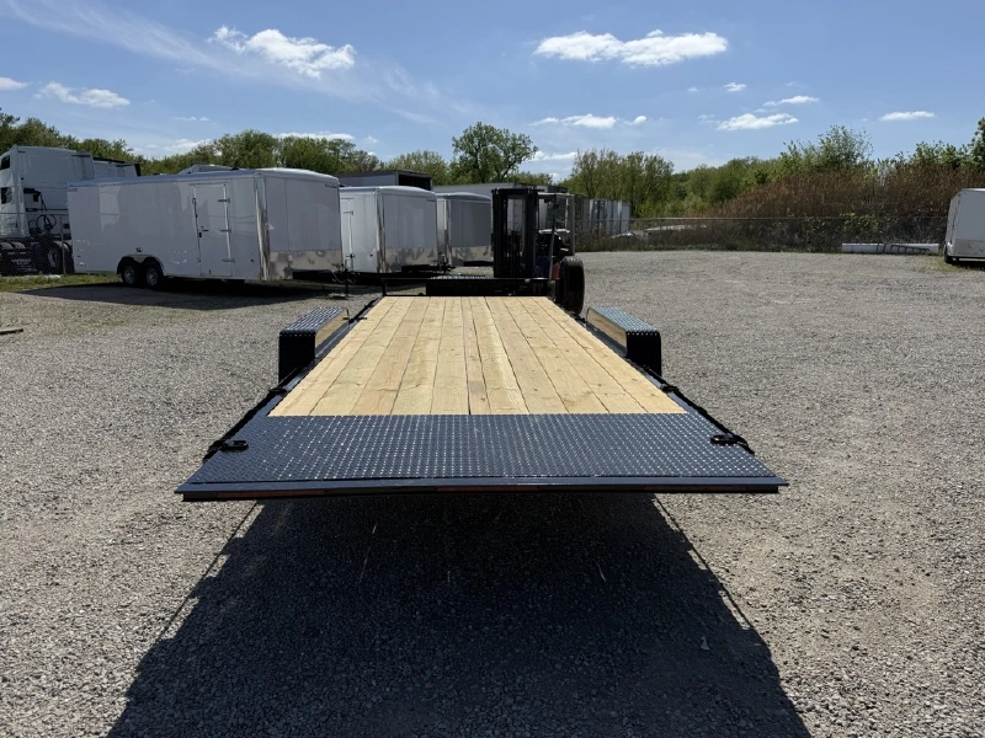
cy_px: 369
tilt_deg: -12.5
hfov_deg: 71.6
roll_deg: +0.0
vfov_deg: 56.8
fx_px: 683
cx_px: 492
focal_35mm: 24
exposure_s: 1/10309
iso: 80
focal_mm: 6.76
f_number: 1.78
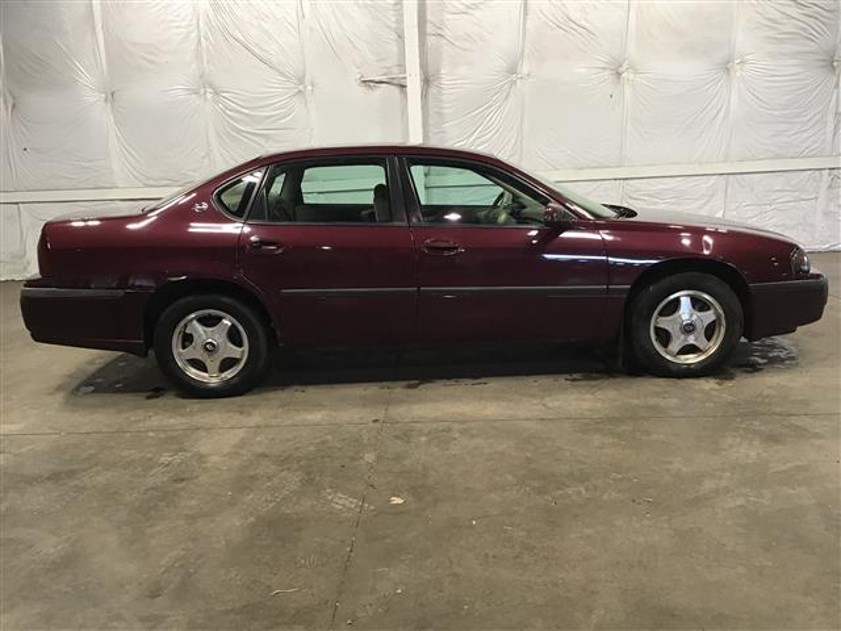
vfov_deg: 45.4
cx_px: 420
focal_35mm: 31
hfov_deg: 58.4
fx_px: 753
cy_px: 316
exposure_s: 1/30
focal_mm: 3.3
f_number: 2.4
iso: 80
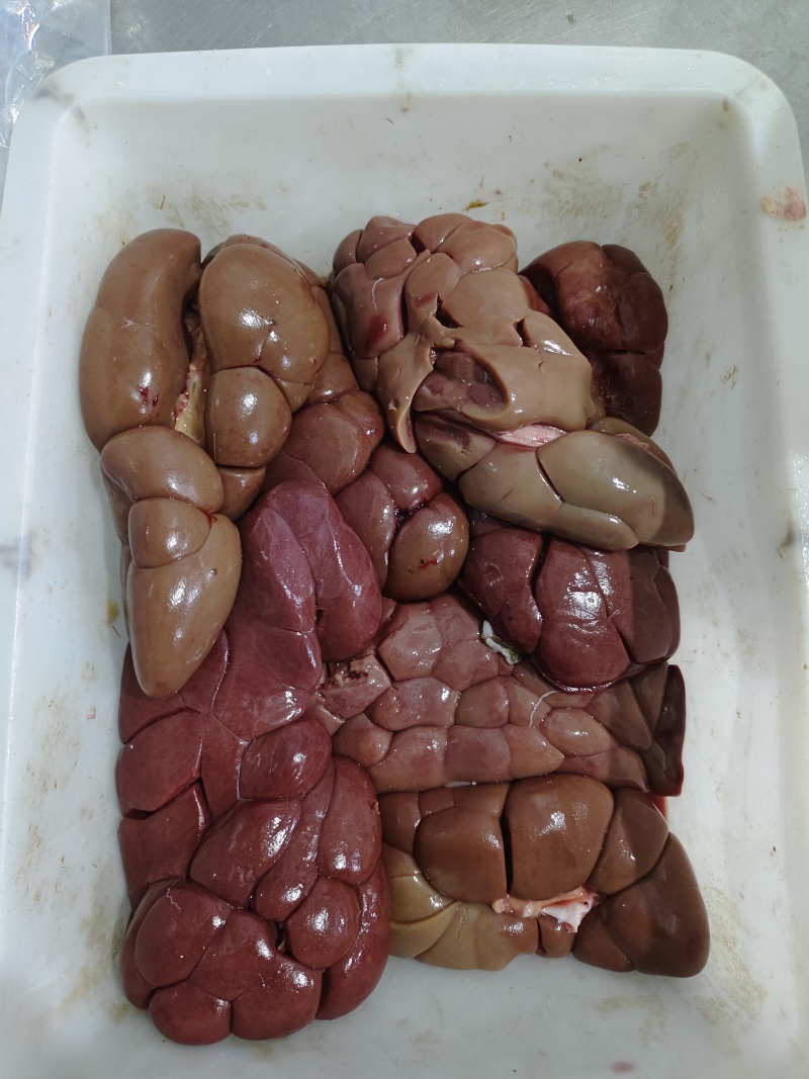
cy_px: 540
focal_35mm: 23
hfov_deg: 58.9
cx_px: 404
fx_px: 717
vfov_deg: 73.9
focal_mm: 5.56
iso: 1146
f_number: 1.88
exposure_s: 1/33.3
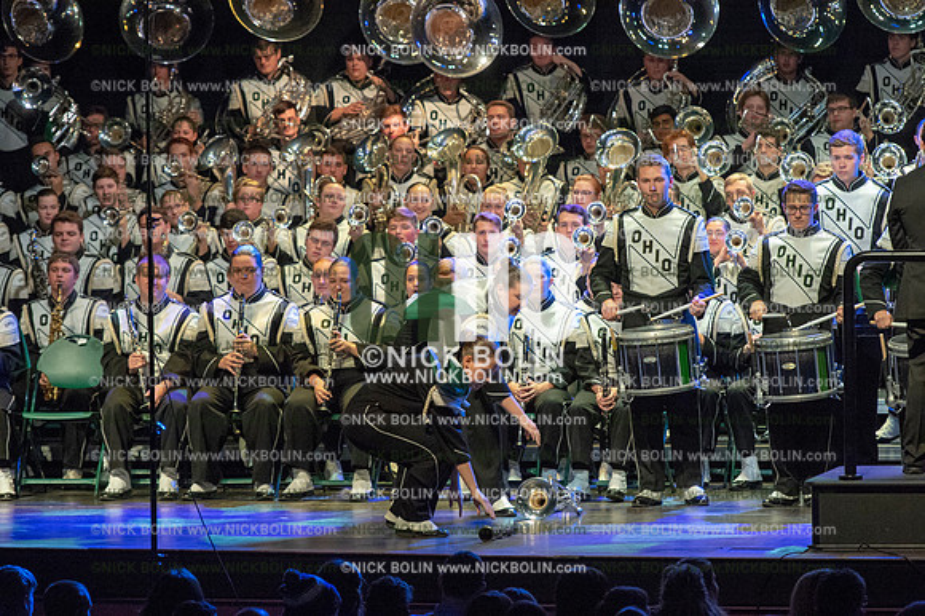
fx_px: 5393
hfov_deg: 9.8
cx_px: 462
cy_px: 308
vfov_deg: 6.5
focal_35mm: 210
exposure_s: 1/400
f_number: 5.6
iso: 8000
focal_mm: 210
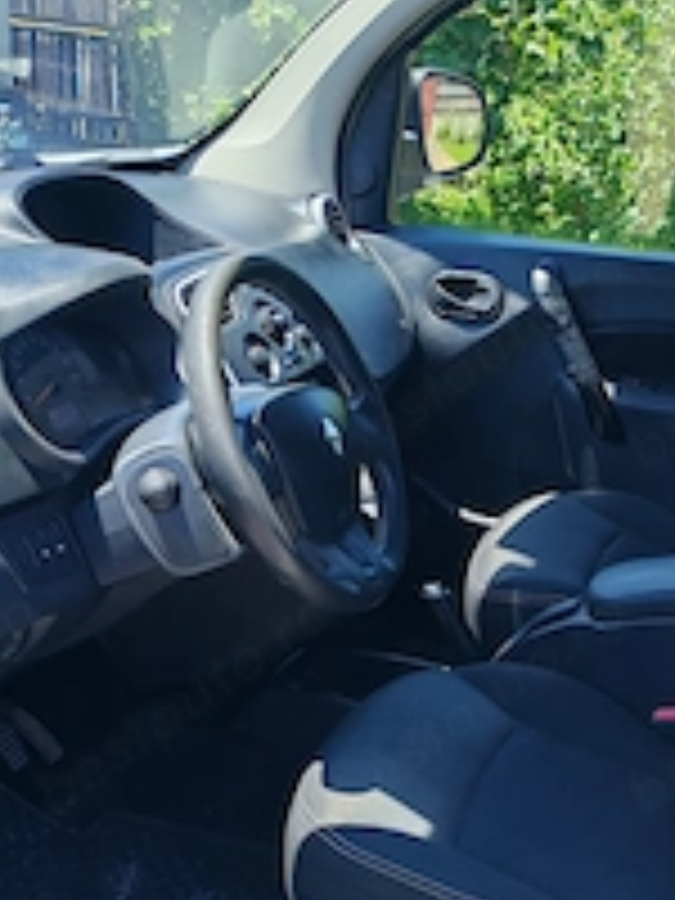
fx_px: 1404
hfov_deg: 27.0
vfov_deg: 33.9
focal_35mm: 54
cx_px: 360
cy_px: 783
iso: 50
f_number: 1.95
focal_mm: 5.52
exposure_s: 1/840
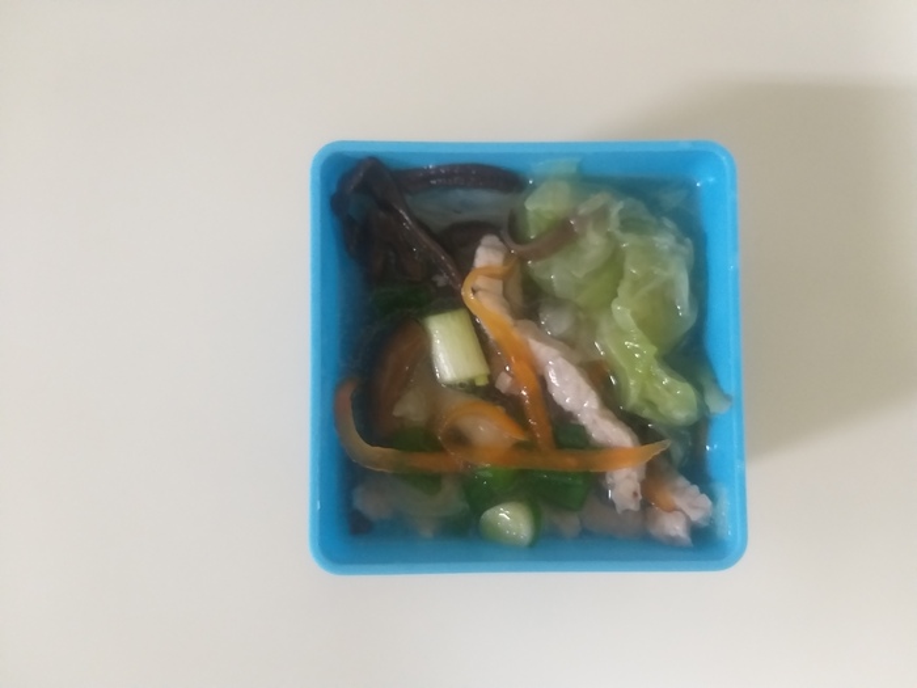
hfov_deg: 67.3
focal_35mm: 26
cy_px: 344
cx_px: 458
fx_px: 689
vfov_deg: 53.1
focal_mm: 3.93
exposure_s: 1/24
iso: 400
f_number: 1.7
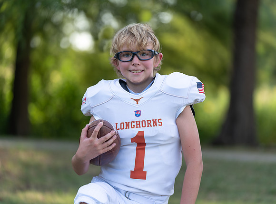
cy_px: 102
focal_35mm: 164
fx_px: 1300
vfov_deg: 9.0
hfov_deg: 12.1
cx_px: 145
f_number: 2.8
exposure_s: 1/400
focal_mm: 146
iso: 100
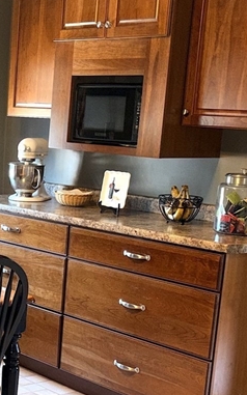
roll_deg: -2.7
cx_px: -13
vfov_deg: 27.4
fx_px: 797
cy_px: 306
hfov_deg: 17.1
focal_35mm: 74
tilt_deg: -13.4
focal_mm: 5.96
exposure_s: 1/15
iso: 50
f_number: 1.6
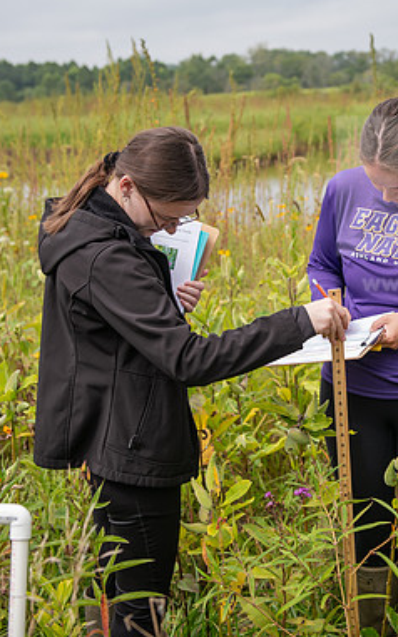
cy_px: 318
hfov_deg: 21.8
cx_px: 286
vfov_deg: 34.6
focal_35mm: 59
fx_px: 1024
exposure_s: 1/500
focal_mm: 38
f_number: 3.5
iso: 100
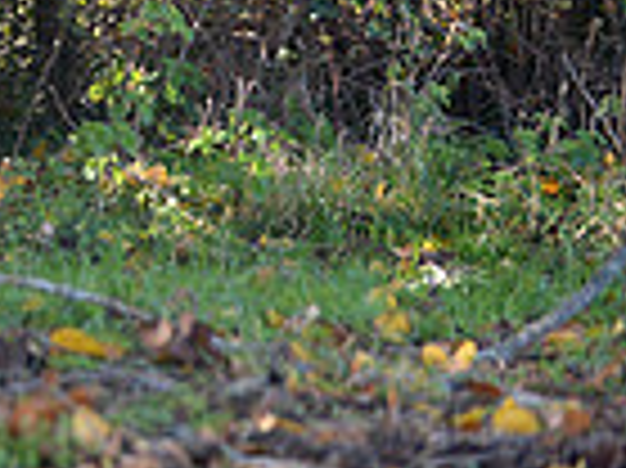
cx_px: -590
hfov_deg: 6.8
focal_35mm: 281
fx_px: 5077
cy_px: -266
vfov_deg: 5.2
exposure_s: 1/1000
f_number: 2.8
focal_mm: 70
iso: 1000
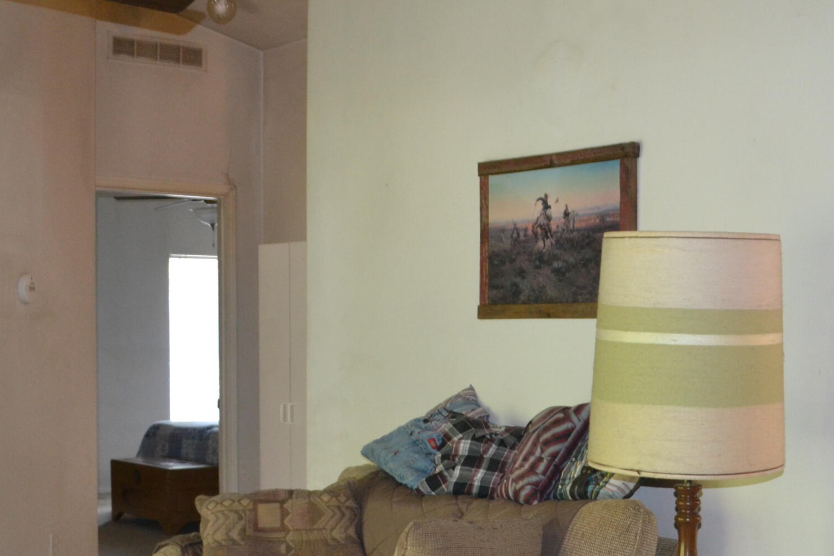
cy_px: 386
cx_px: 623
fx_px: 1390
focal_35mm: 60
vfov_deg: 22.5
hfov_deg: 32.8
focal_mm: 20
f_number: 3.8
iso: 1250
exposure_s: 1/60
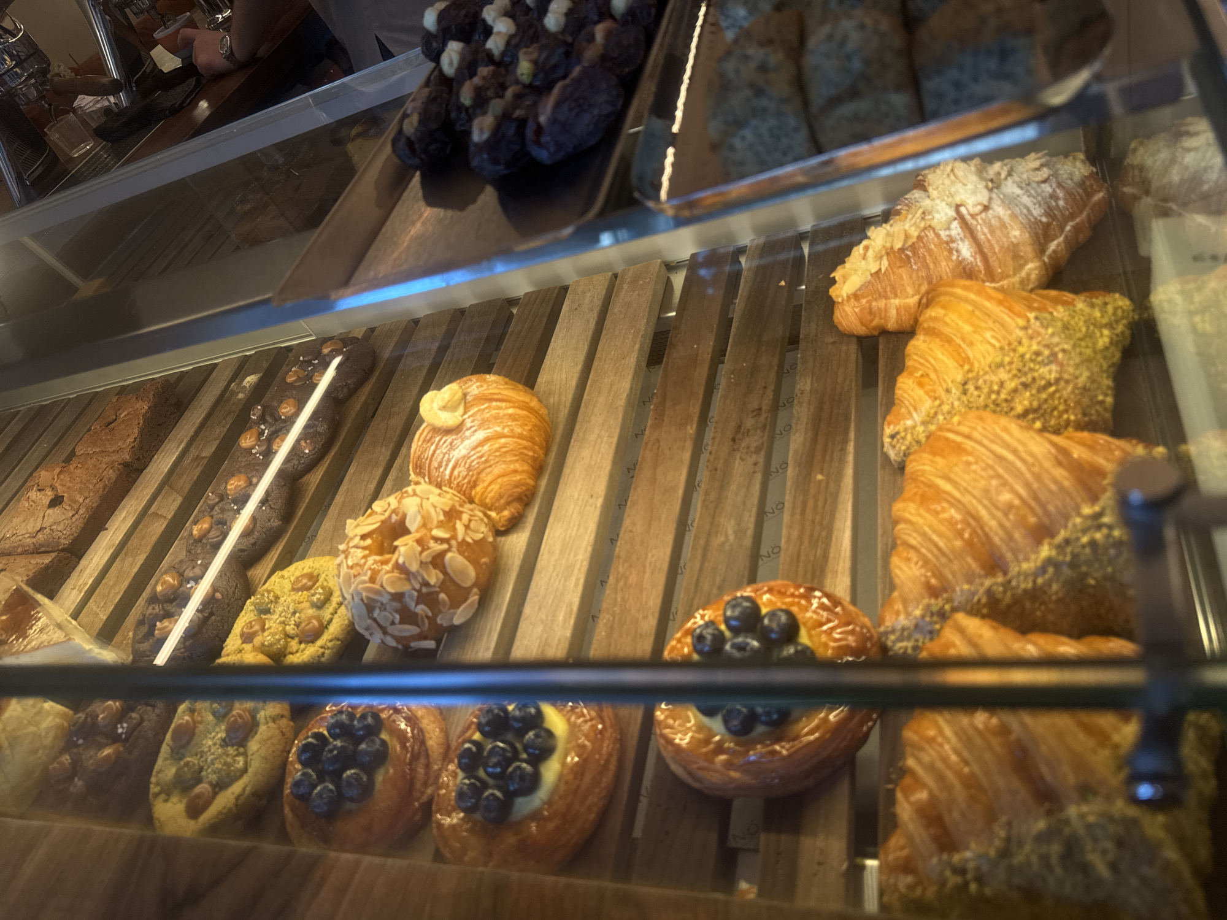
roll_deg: +32.2
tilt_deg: -40.3
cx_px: 614
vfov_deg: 56.8
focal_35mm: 24
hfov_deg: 71.6
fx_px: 851
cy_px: 460
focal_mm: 6.76
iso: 100
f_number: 1.78
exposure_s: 1/116
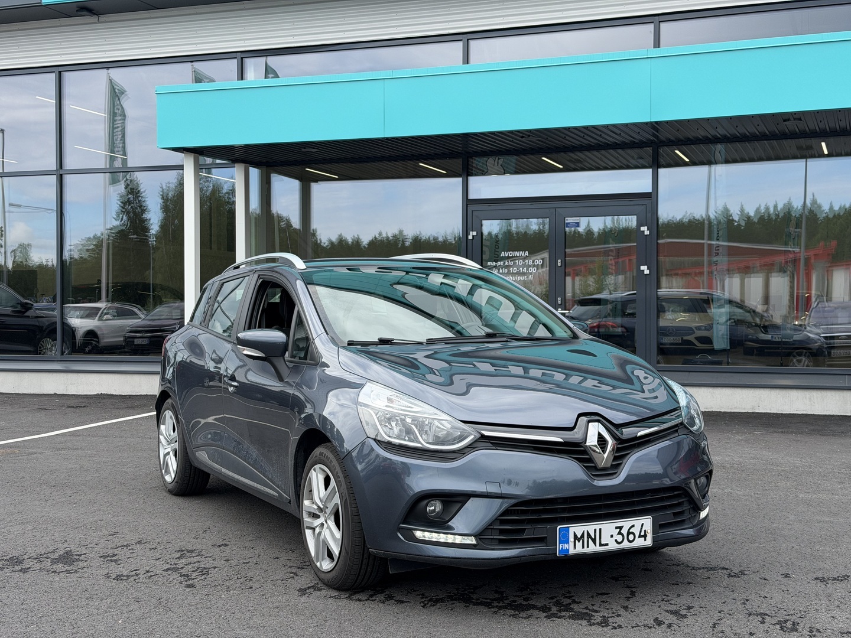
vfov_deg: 30.3
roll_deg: -0.7
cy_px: 319
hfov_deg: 39.7
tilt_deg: +0.0
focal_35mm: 48
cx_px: 426
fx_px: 1180
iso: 64
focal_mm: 6.76
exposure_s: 1/1167
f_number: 1.78
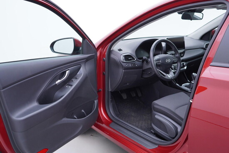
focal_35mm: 36
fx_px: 229
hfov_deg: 53.1
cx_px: 114
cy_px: 76
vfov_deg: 36.9
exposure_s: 1/40
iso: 125
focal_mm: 24
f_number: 2.8
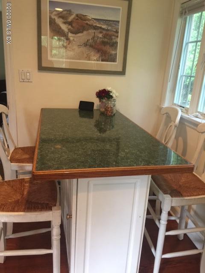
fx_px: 229
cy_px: 136
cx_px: 102
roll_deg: -3.1
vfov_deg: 61.7
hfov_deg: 48.2
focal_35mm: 29
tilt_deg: -15.5
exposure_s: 1/15
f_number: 2.2
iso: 100
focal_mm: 4.15
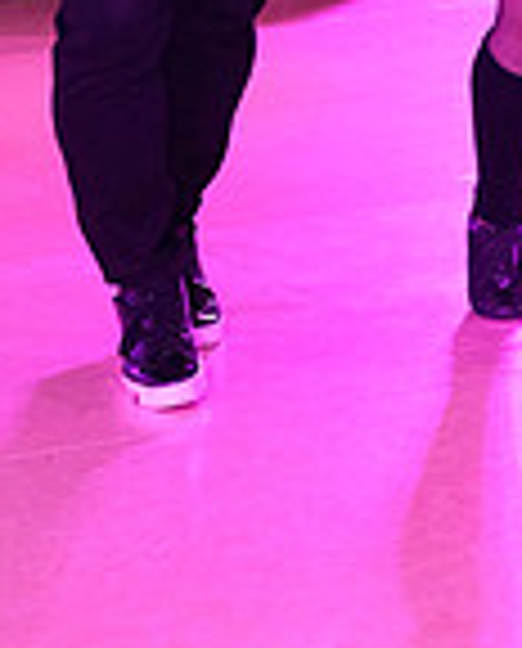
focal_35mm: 147
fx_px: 2827
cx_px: 398
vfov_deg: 12.2
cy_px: -464
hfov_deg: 10.5
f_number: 5.6
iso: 2500
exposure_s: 1/250
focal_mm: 39
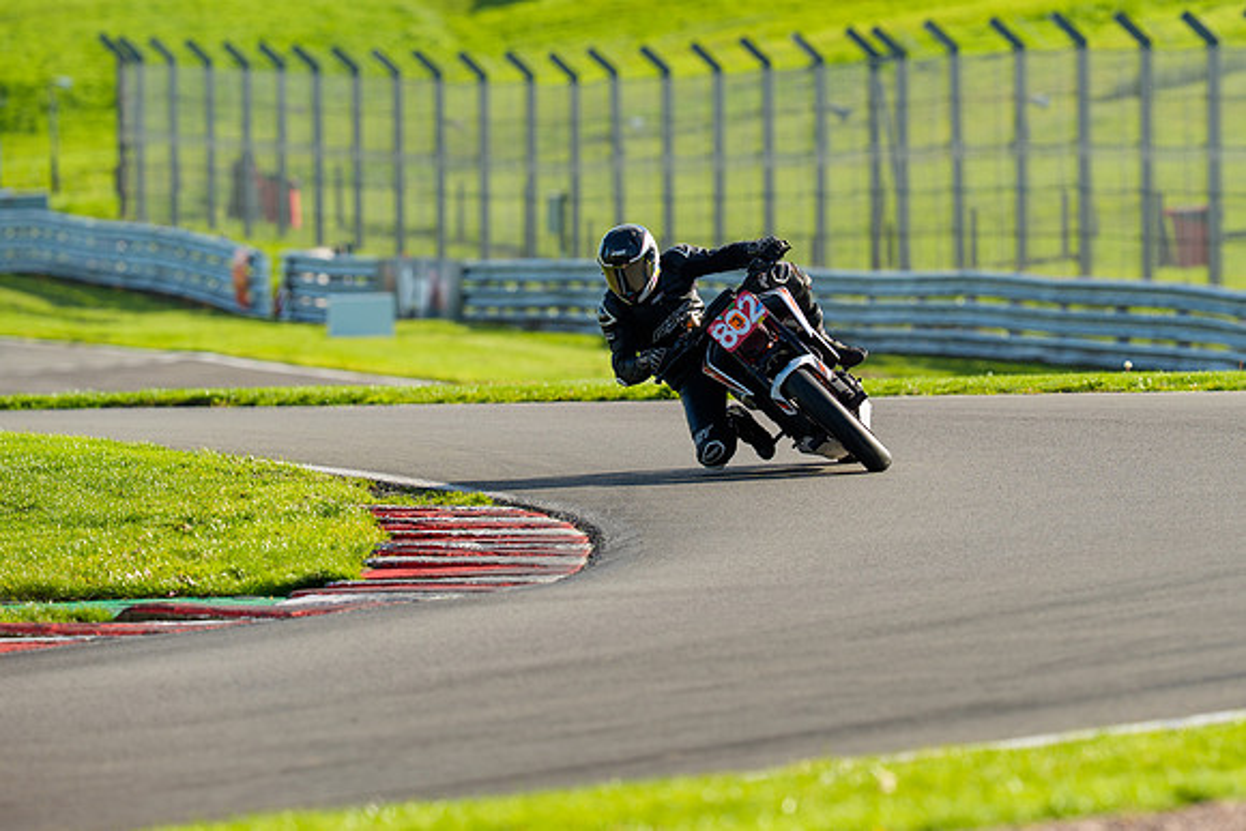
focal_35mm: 461
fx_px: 15971
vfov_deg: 3.0
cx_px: 719
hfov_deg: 4.5
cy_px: 352
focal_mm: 400
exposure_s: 1/400
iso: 125
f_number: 5.6
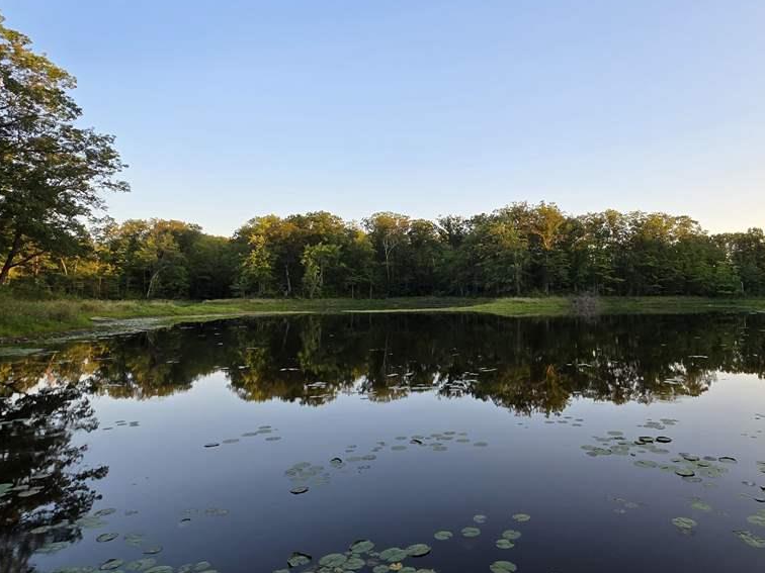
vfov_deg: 60.7
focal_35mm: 22
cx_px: 482
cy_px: 234
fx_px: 486
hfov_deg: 75.0
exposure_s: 1/289
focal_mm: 2.2
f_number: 1.9
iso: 40
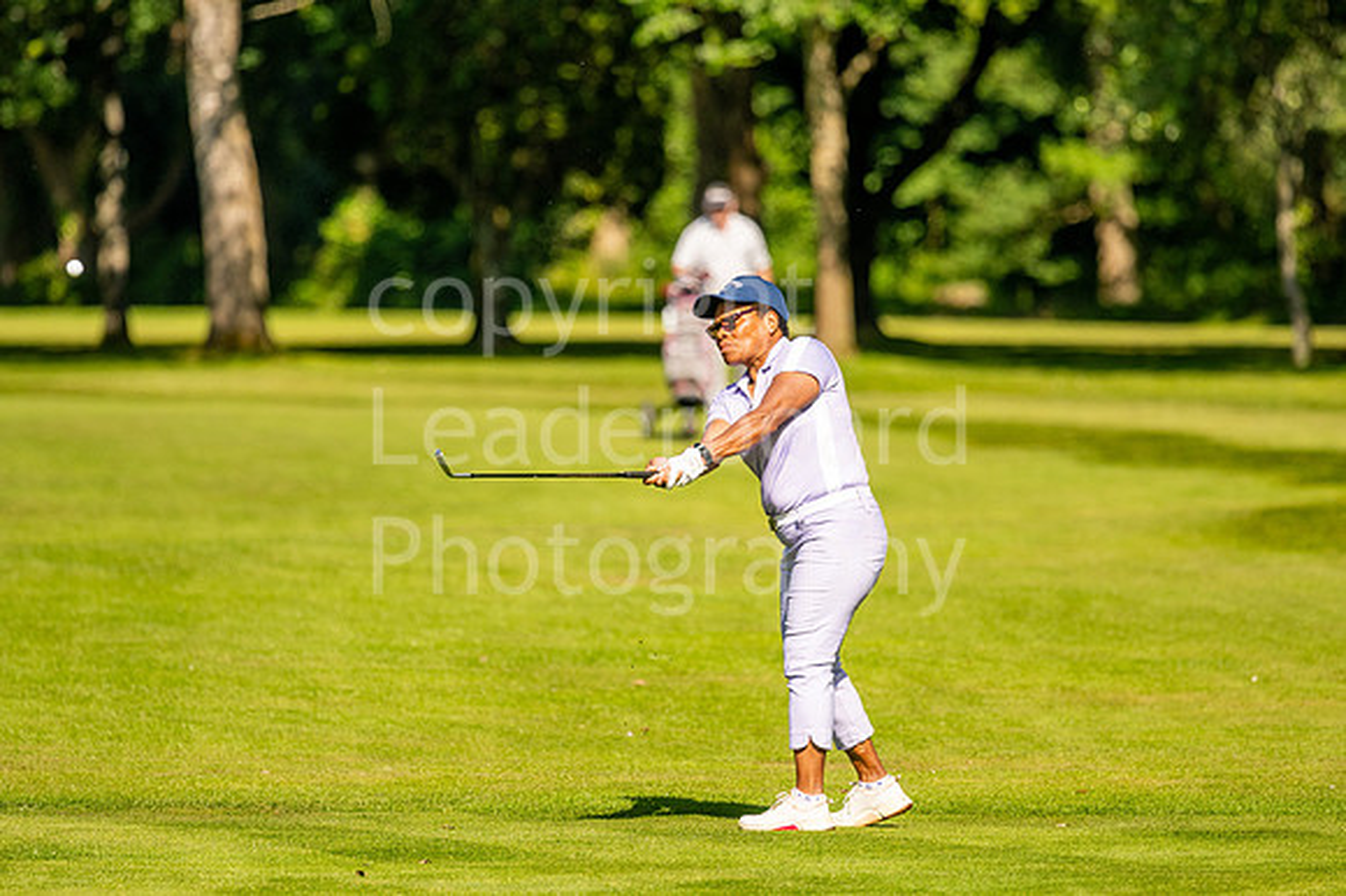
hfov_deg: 4.6
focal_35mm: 450
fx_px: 16815
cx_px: 673
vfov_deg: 3.1
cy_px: 448
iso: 200
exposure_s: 1/2000
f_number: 4
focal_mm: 300
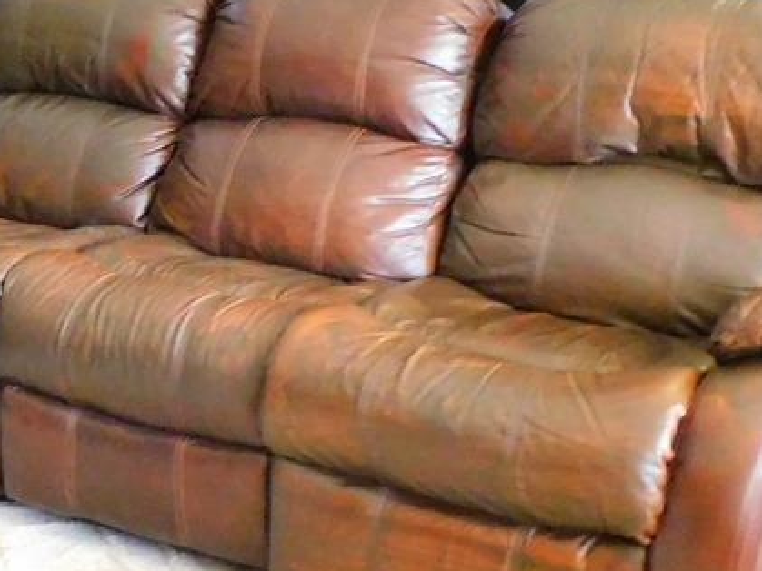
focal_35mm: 86
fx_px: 1893
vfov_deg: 16.9
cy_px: 57
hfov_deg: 20.4
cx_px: -282
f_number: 3.3
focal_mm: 4.3
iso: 800
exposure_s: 1/6
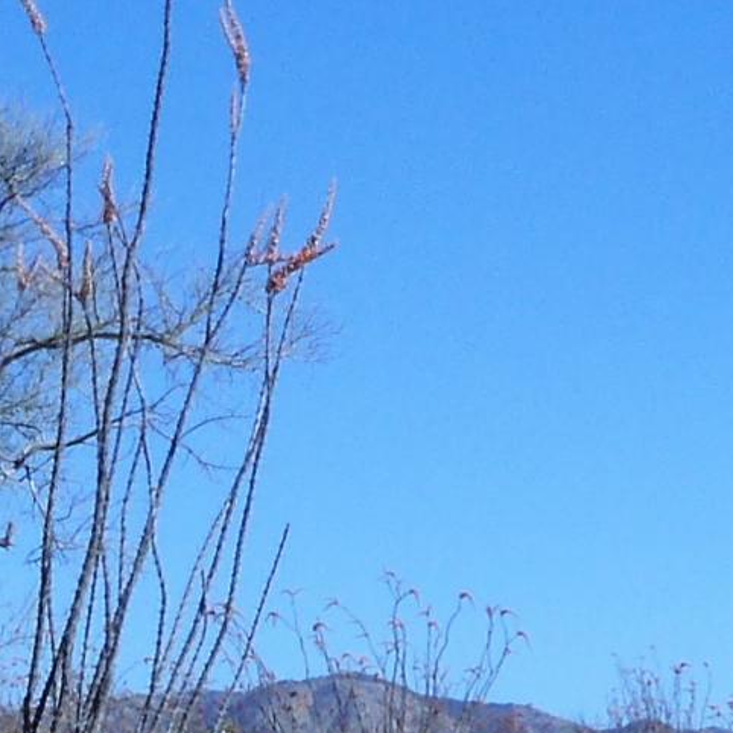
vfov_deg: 8.8
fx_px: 4743
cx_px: 797
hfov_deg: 8.8
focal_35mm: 198
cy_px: 566
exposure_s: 1/500
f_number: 5
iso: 64
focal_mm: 6.53
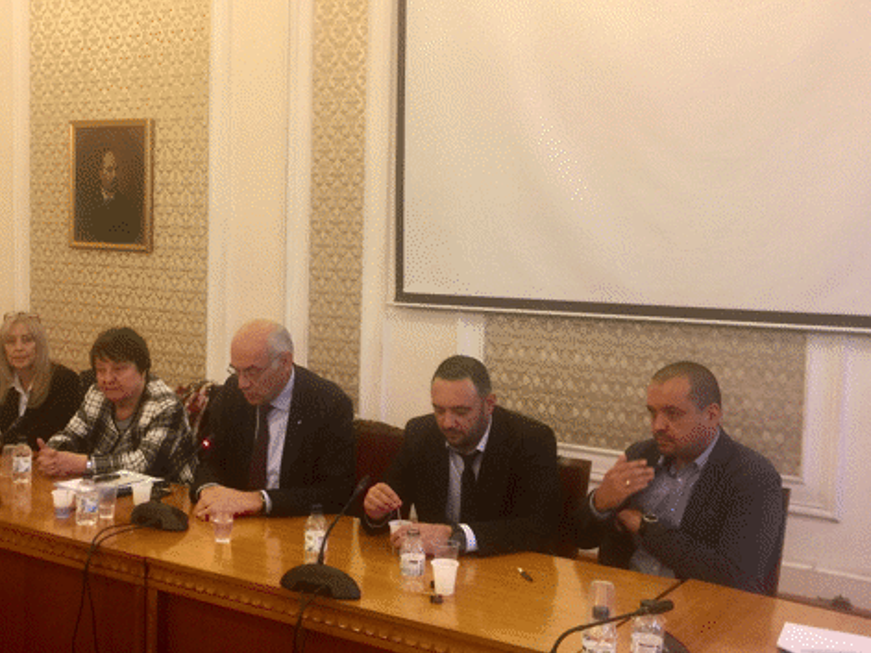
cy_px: 313
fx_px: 1132
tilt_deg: -2.9
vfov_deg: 32.2
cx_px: 334
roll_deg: -2.1
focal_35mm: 45
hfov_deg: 41.8
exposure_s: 1/17
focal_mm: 4.15
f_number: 2.2
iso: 40
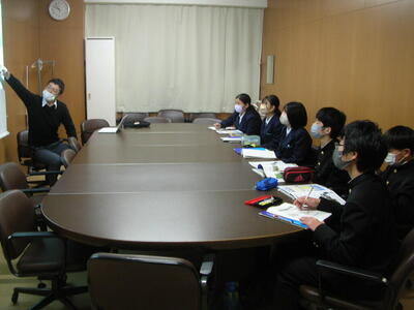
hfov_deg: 52.6
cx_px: 207
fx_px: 419
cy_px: 155
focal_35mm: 35
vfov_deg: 40.7
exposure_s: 1/9.3
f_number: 2.8
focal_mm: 5.8
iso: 50
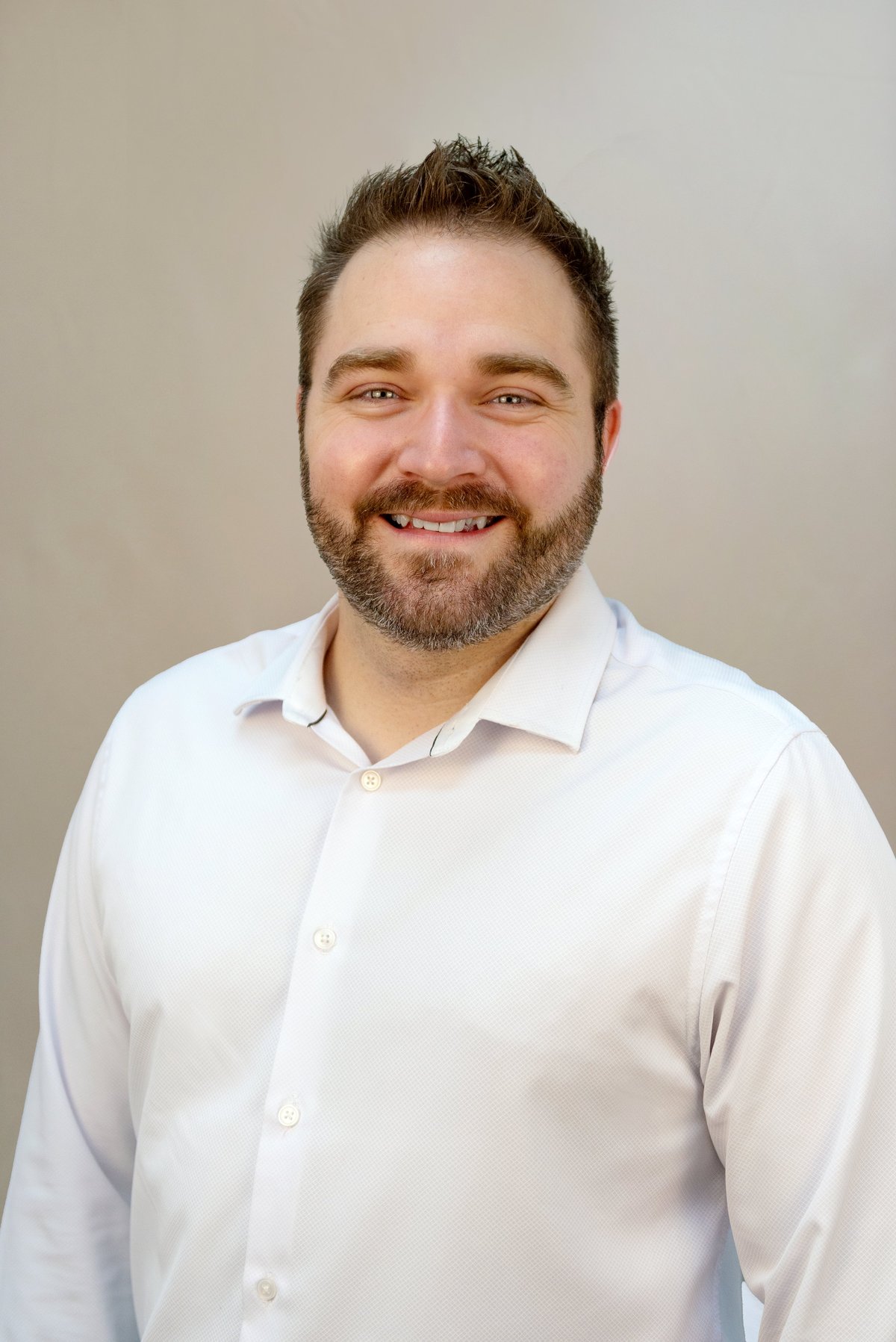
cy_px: 671
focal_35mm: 48
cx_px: 448
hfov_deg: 28.1
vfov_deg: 41.1
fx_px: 1790
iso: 500
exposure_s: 1/500
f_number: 2.8
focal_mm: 48
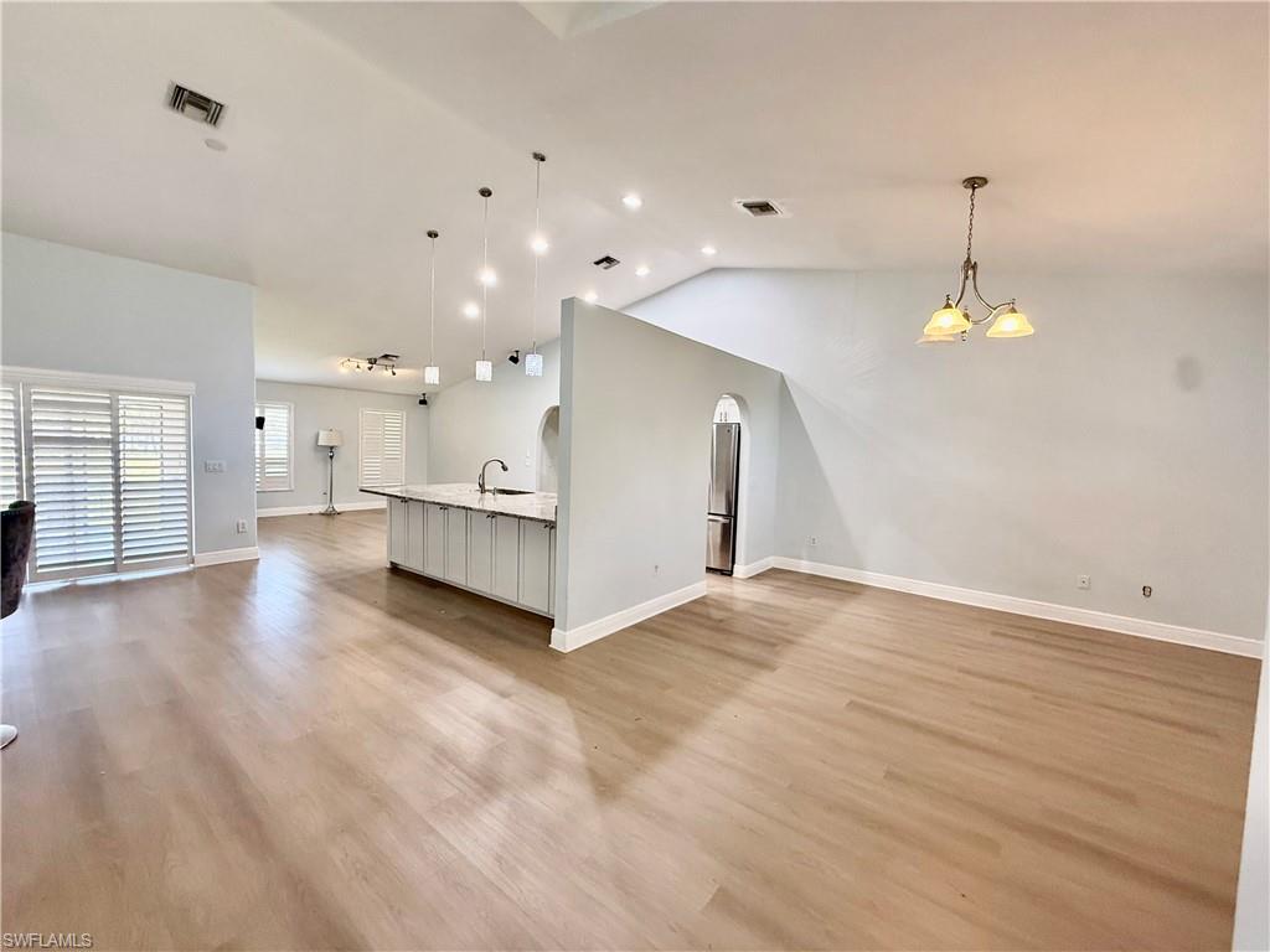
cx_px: 635
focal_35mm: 14
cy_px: 476
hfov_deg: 102.1
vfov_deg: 85.7
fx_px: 514
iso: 250
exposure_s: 1/120
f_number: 2.2
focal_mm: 2.22
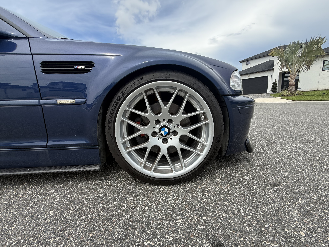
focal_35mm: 14
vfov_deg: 85.7
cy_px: 124
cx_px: 164
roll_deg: +3.4
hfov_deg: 102.1
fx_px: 133
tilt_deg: -8.8
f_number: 2.2
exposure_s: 1/742
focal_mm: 2.22
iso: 50
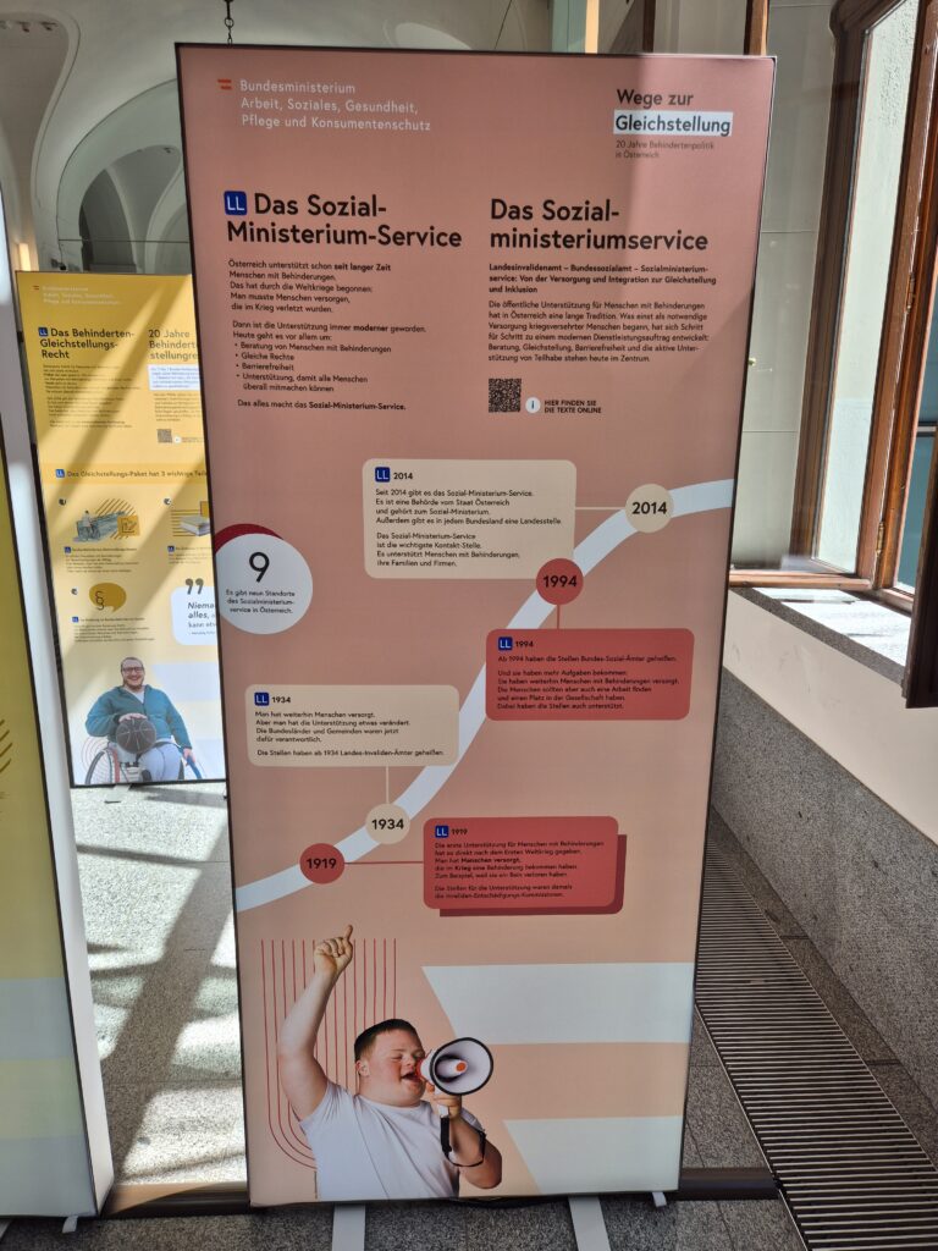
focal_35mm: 23
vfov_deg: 73.9
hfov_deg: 58.9
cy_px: 626
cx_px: 469
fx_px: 831
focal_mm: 5.4
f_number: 1.8
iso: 25
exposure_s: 1/370
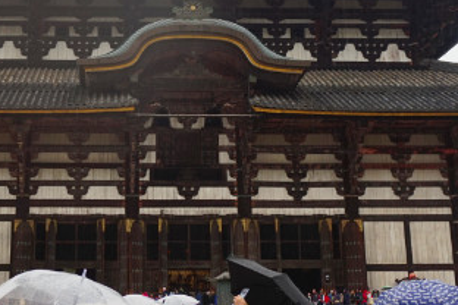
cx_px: 156
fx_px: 980
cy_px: -4
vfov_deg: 17.3
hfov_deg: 26.2
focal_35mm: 77
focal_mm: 20
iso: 100
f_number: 4.5
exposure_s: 1/60
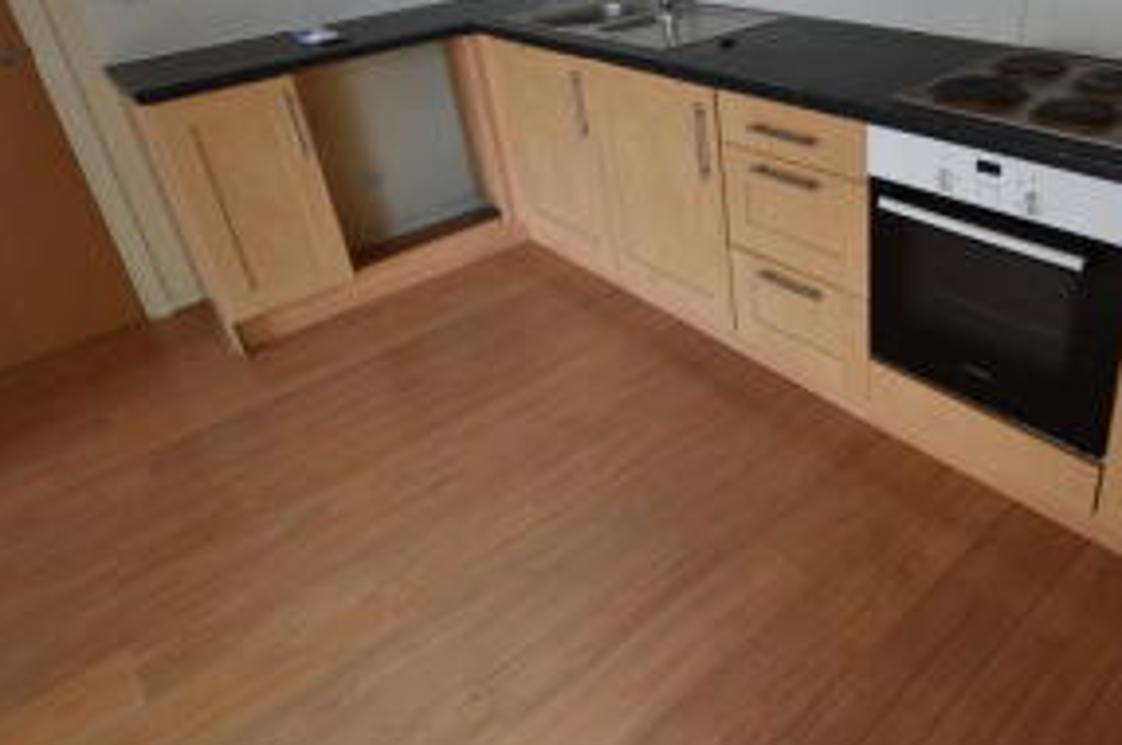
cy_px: 229
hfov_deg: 69.1
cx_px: 769
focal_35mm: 25
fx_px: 778
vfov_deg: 50.0
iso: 110
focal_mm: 10
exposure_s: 1/15
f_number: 3.5
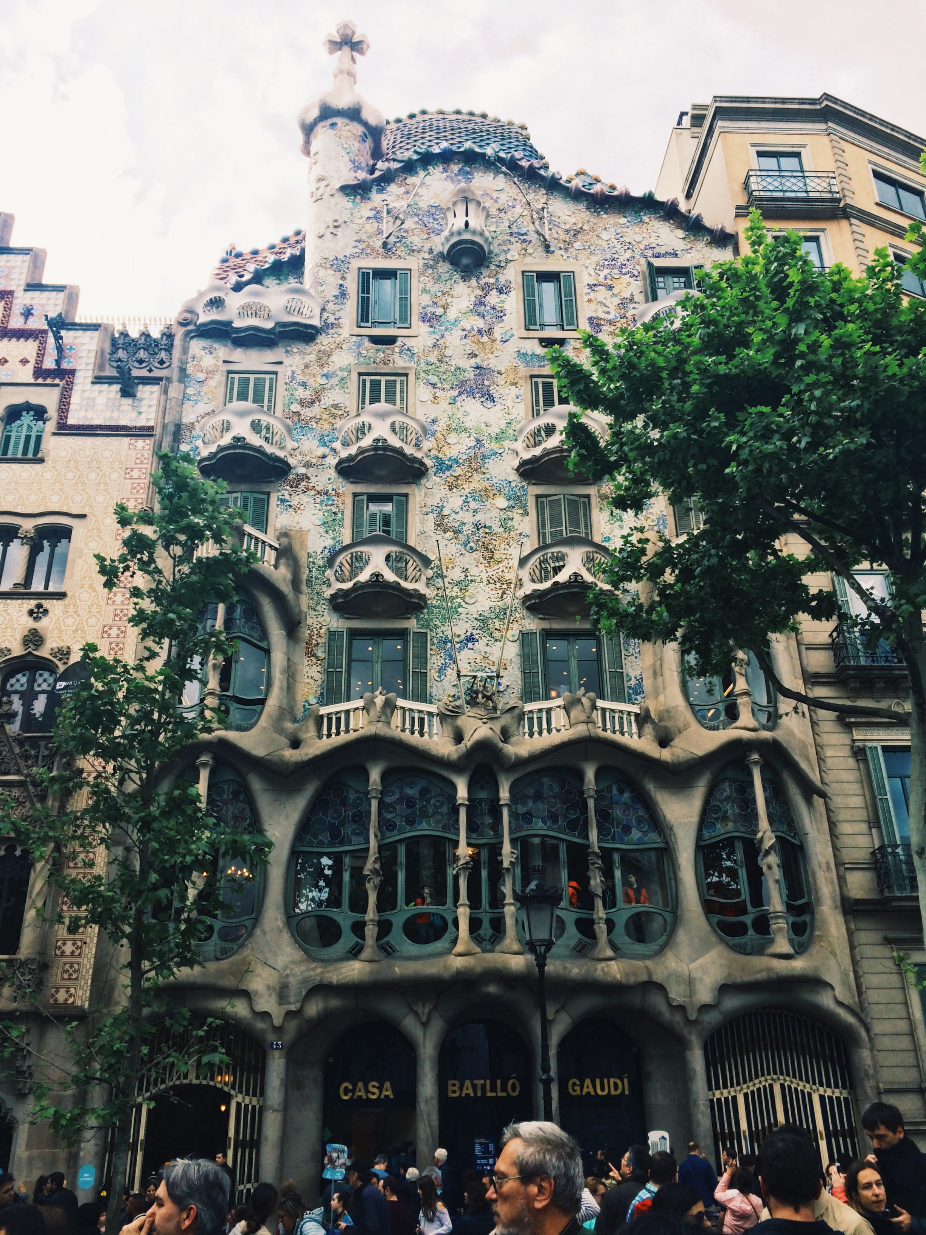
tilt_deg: +24.5
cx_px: 463
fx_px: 1034
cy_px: 618
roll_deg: +2.8
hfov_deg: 48.2
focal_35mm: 29
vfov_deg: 61.7
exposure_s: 1/733
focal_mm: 4.15
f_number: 2.2
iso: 32
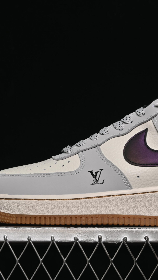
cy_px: 140
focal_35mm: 118
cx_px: 135
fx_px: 879
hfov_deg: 10.2
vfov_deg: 18.2
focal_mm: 50
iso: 160
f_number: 8
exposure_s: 1/80
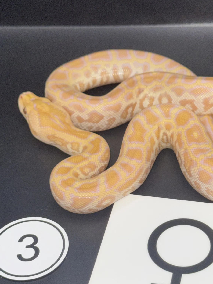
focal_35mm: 82
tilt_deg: -45.7
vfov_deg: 23.7
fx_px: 673
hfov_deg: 17.9
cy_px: 187
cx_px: 153
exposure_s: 1/407
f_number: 1.78
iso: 50
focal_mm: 6.76
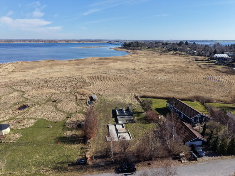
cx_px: 118
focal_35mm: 24
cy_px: 88
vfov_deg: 56.8
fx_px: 163
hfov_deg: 71.6
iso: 290
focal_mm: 8.67
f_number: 1.8
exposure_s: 1/6000
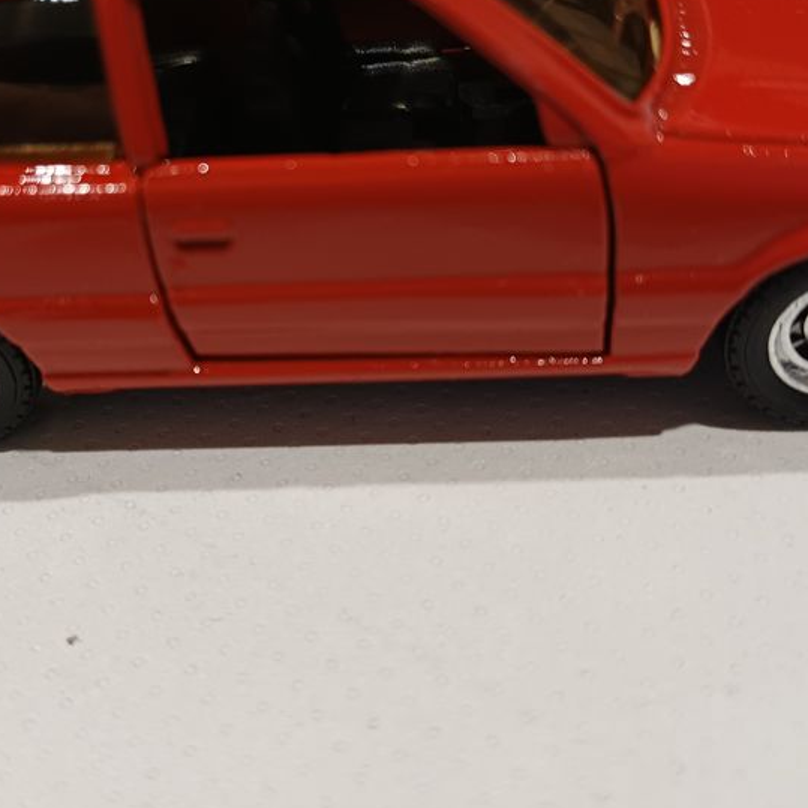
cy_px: 276
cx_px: 370
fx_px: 1083
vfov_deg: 40.5
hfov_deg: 40.9
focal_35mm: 41
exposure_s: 1/33.3
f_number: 1.8
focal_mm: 4.65
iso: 320
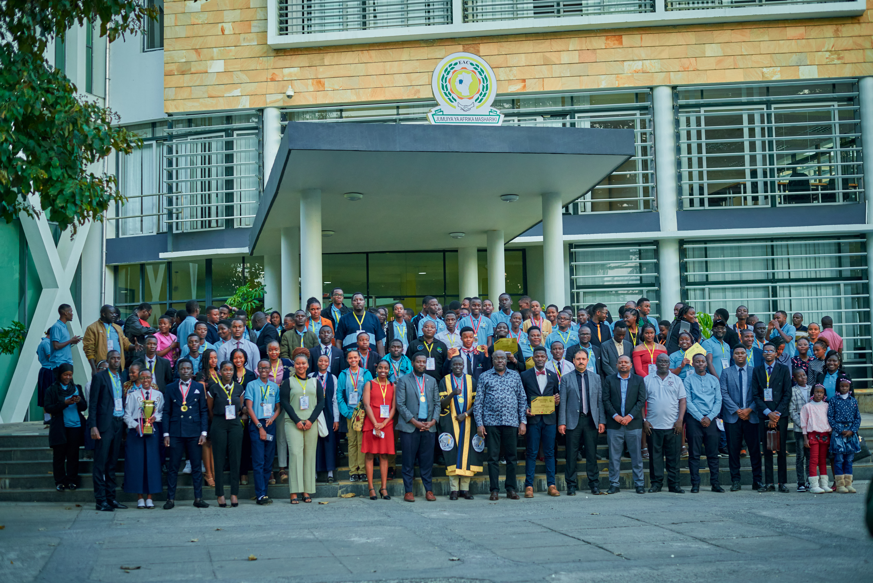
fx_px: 1213
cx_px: 436
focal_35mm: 50
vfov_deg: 27.0
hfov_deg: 39.6
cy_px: 292
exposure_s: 1/200
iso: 1250
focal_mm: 50
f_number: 2.5
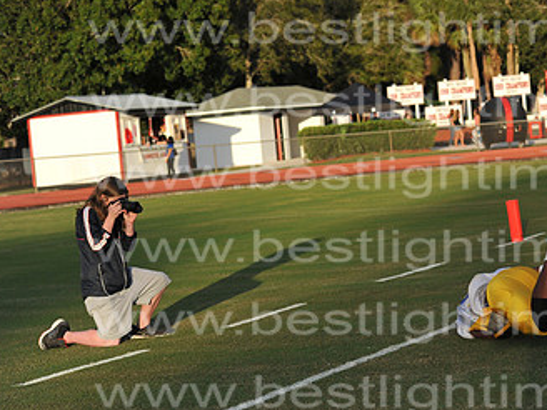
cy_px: 287
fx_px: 1880
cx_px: 472
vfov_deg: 12.4
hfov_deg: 16.4
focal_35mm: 119
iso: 800
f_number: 3.5
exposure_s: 1/4000
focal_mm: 70
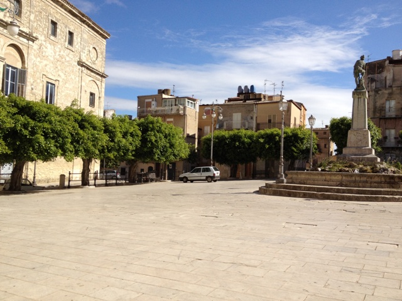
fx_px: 406
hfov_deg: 52.6
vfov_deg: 40.7
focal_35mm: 35
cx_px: 201
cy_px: 150
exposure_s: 1/2045
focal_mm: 4.28
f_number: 2.4
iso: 64
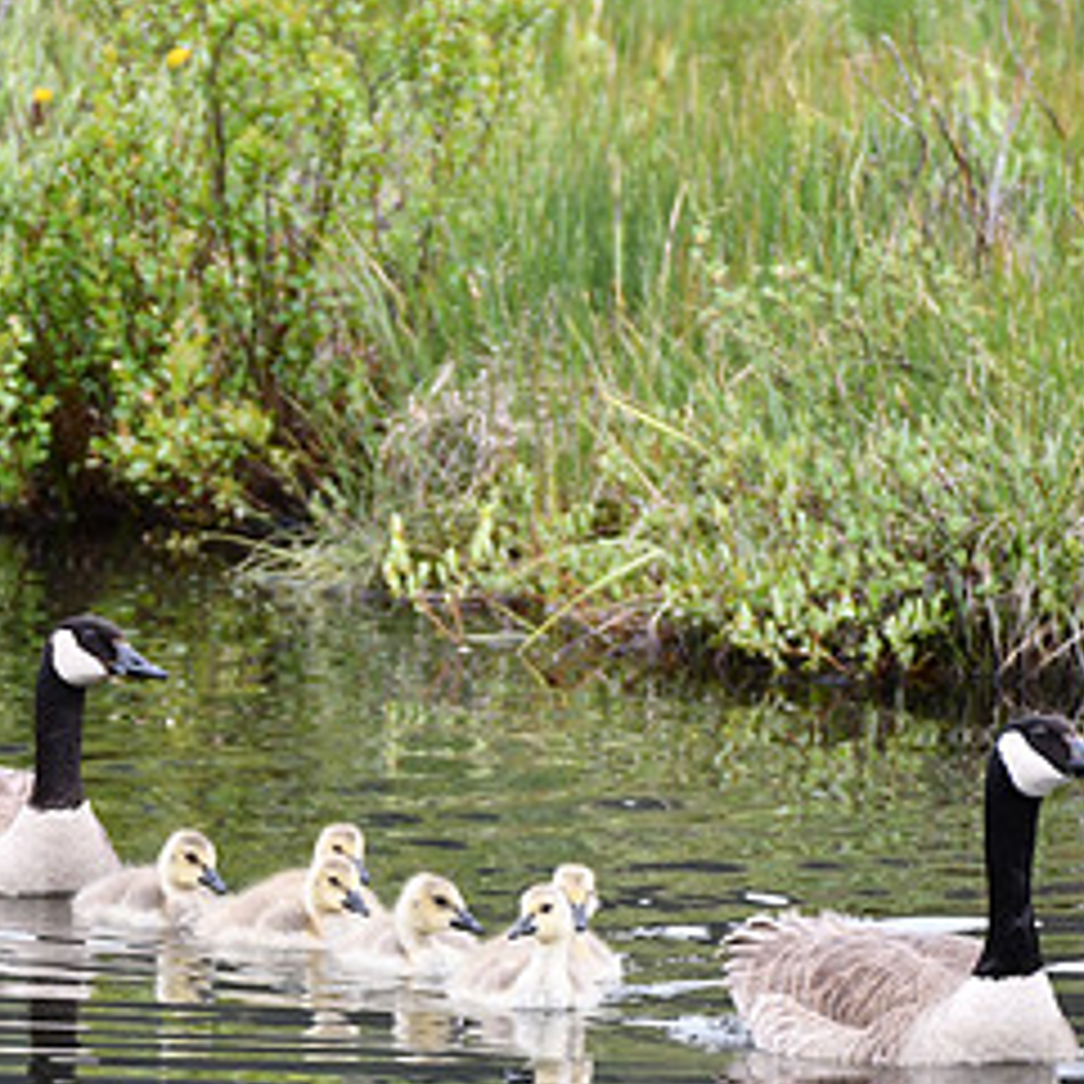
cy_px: 803
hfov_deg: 1.1
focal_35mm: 1535
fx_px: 54383
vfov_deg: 1.1
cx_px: 423
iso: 560
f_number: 5.6
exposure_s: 1/500
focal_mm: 500
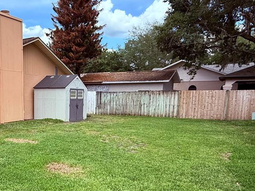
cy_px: 135
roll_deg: +0.0
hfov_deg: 51.2
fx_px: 250
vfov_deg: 41.0
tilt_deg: -8.9
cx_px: 58
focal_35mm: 34
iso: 50
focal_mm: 2.22
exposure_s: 1/1125
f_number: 2.2
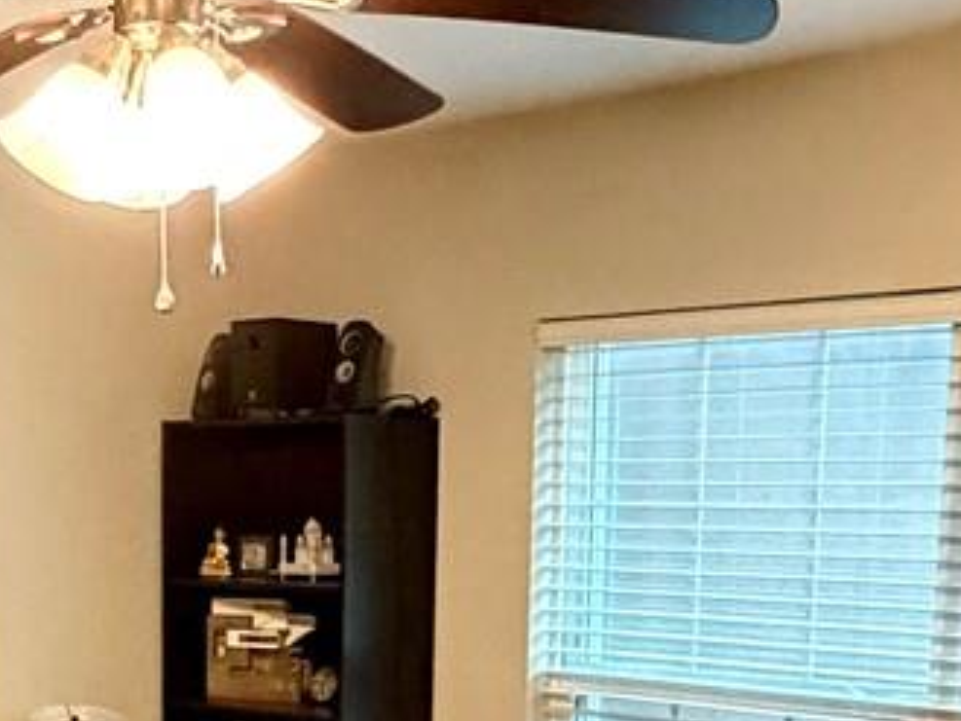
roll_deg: +0.7
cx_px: 245
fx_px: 1888
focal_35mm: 68
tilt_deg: -11.4
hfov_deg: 28.2
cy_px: 867
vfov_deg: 20.3
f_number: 2.2
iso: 1000
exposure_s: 1/60
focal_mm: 2.22
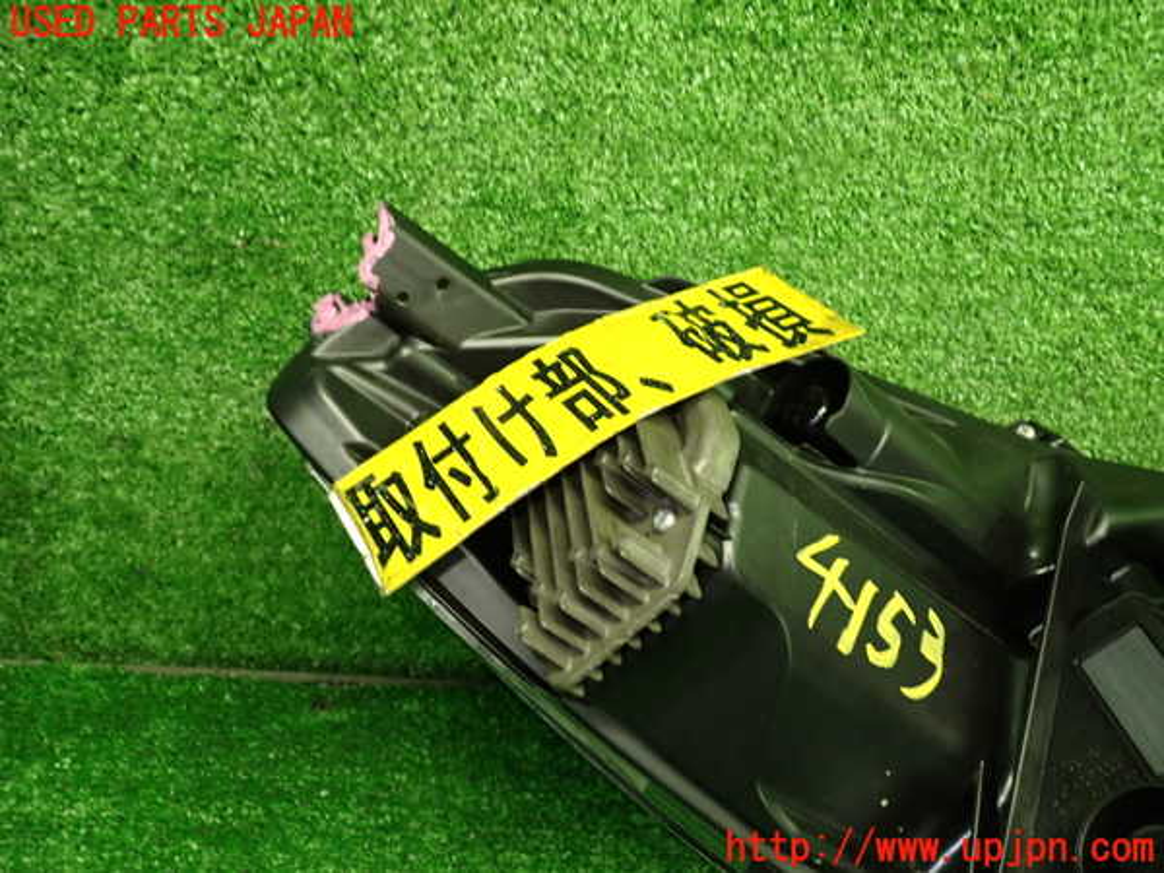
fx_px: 1009
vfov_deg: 46.8
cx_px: 582
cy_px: 436
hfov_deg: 60.0
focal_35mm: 30
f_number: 2.3
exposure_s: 1/30
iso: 200
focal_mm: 5.4
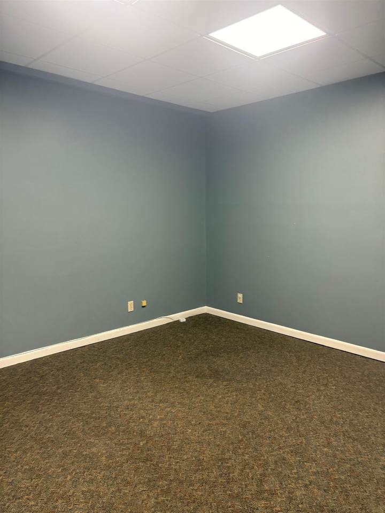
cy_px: 256
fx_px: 386
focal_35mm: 26
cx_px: 192
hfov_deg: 53.1
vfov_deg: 67.3
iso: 160
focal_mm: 5.96
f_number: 1.6
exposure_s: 1/60
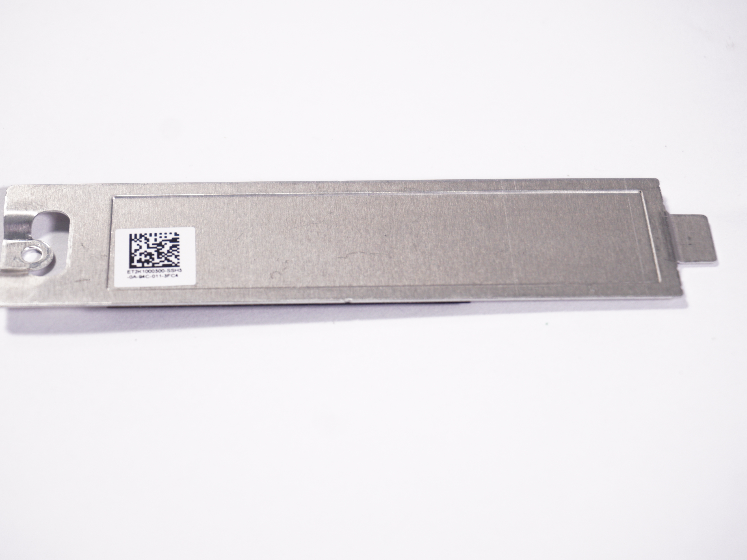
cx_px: 345
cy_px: 279
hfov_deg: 23.8
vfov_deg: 18.0
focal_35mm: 82
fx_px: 1769
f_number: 5.6
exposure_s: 1/200
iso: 640
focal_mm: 50
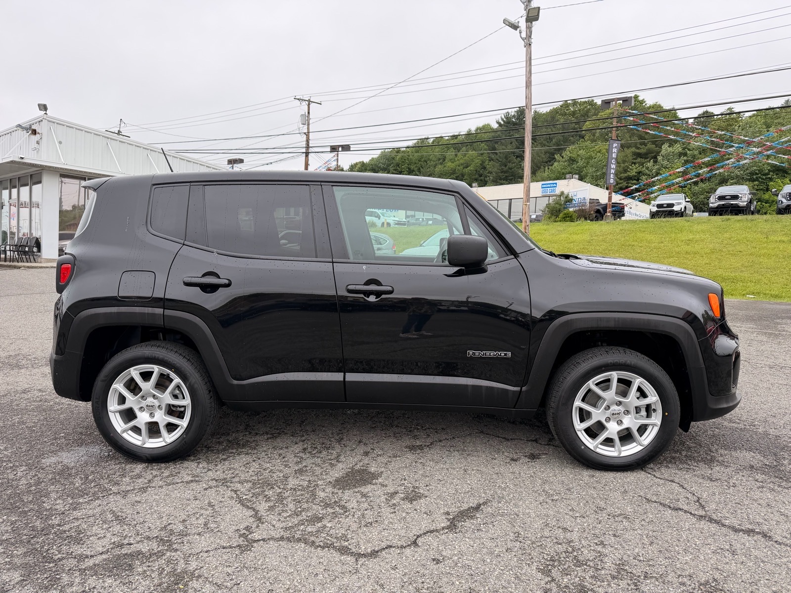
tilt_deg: -2.8
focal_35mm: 24
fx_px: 548
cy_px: 296
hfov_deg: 71.6
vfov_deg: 56.8
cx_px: 396
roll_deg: -2.0
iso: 80
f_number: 1.78
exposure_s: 1/1091
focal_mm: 6.76
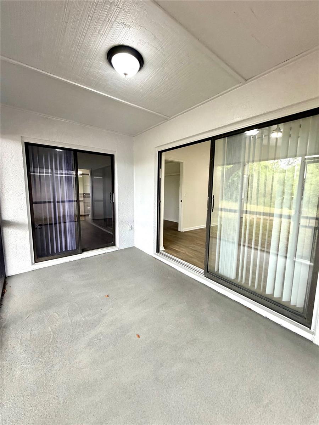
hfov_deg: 85.7
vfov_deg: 102.1
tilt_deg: -6.2
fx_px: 172
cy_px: 212
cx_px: 160
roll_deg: -0.9
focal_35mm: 14
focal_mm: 2.22
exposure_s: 1/121
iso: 250
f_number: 2.2
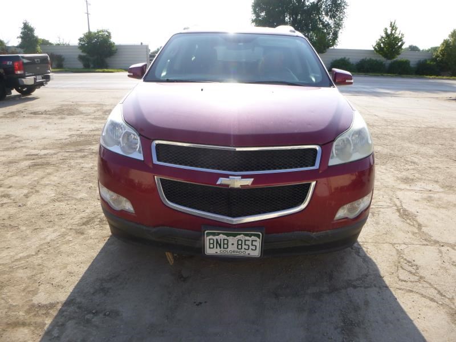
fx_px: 329
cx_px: 228
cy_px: 171
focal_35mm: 25
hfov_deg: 69.4
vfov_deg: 54.9
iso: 100
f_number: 3.9
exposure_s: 1/320
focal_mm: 4.5
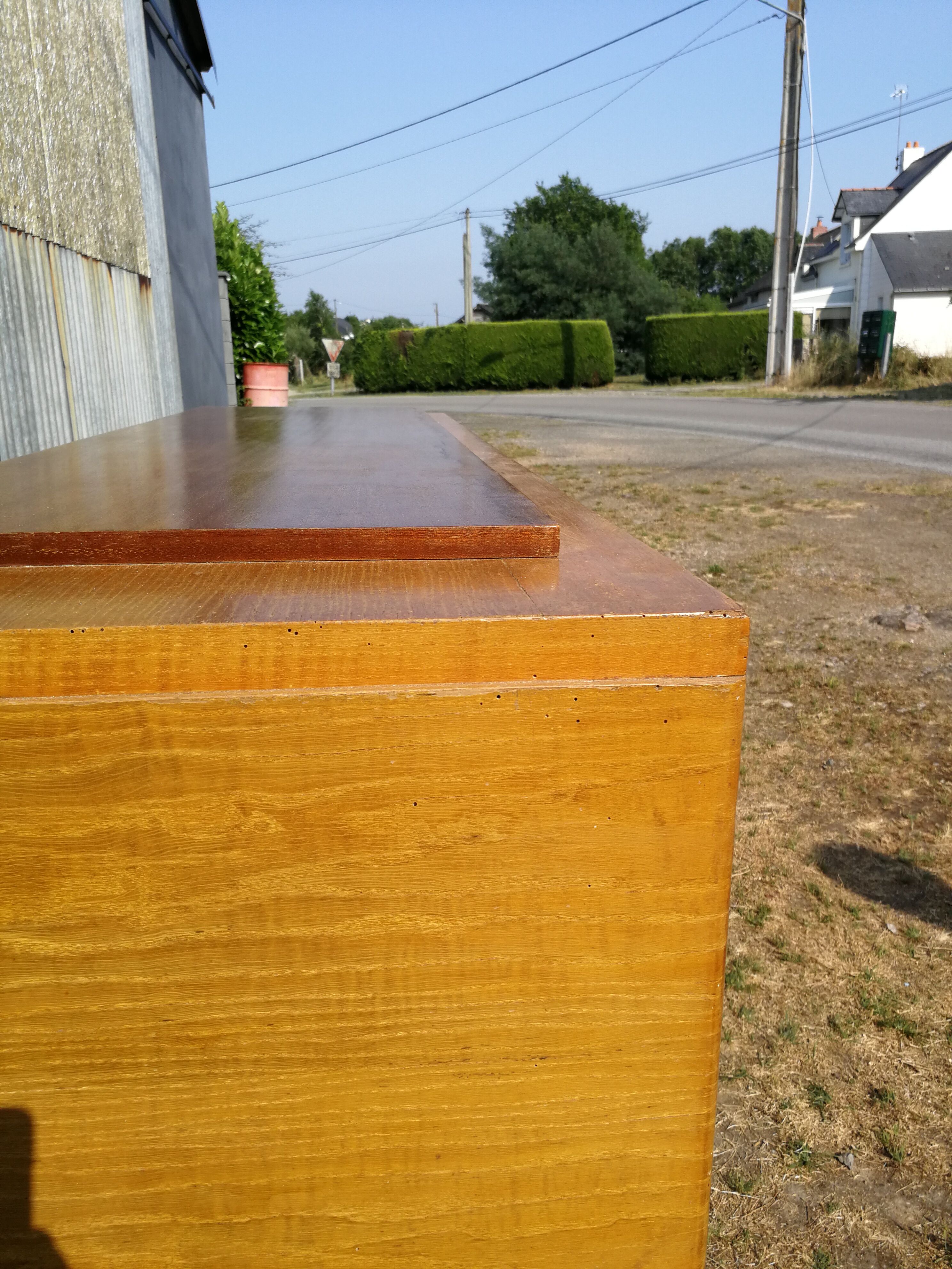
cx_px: 476
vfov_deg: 65.3
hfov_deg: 51.4
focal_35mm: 27
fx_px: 990
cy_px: 634
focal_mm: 3.95
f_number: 2.2
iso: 50
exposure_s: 1/965
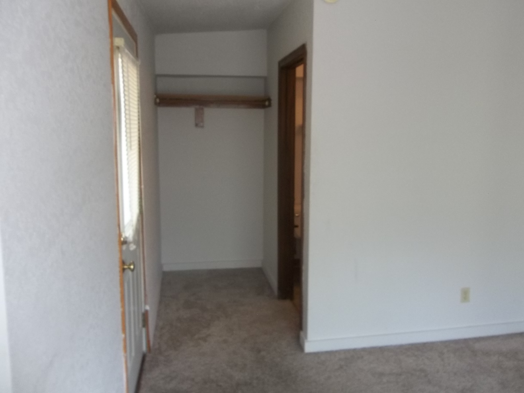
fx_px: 409
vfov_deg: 51.4
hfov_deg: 65.3
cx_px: 262
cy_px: 196
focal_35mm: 27
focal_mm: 4.9
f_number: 3.5
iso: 160
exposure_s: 1/40
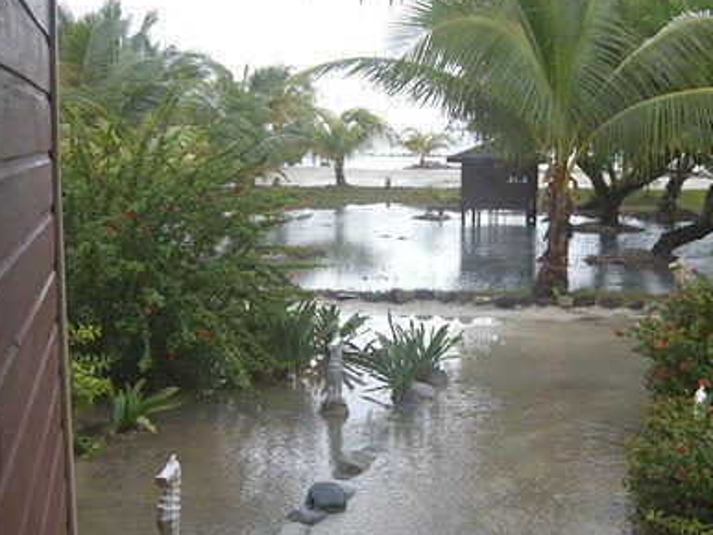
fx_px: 1195
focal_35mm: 58
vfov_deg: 25.0
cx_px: 521
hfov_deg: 32.7
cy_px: 389
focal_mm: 7.5
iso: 64
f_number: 3
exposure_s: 1/63
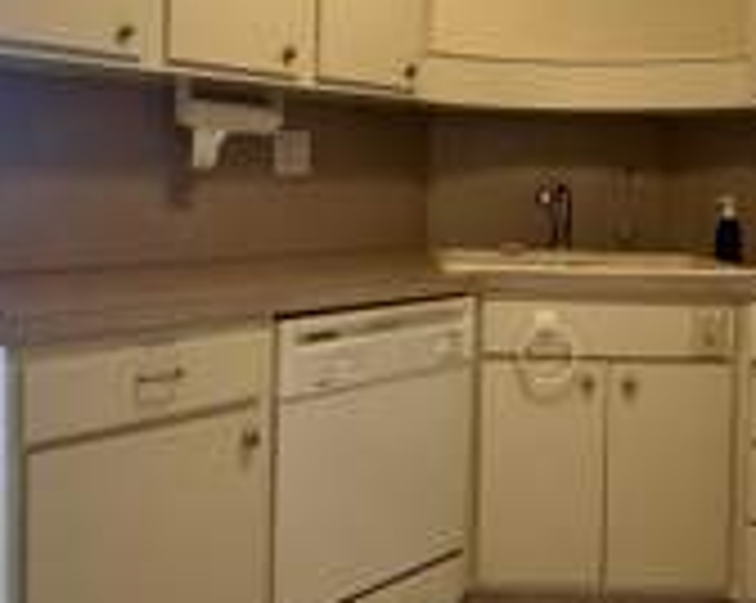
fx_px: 872
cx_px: 356
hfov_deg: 46.9
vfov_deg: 37.9
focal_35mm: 39
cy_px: 218
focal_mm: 2.22
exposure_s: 1/120
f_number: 2.2
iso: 320
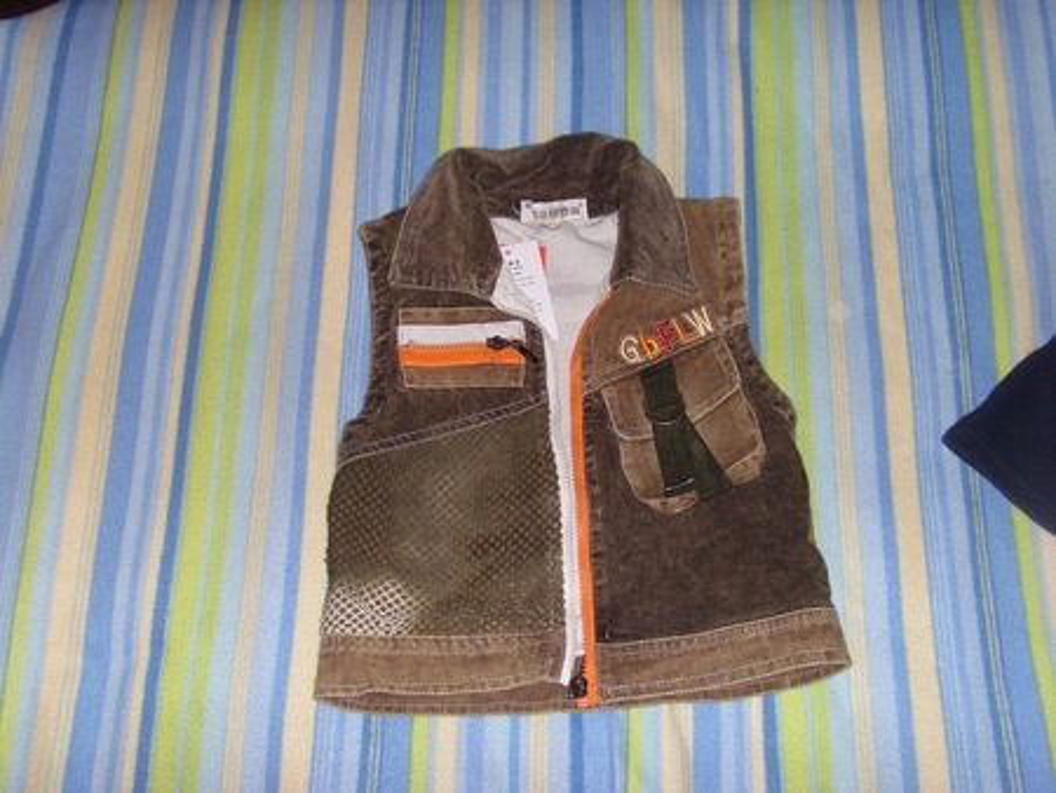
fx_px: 1099
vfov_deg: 39.7
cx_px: 528
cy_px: 396
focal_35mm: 36
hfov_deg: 51.3
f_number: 3.5
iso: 100
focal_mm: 6
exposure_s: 1/45
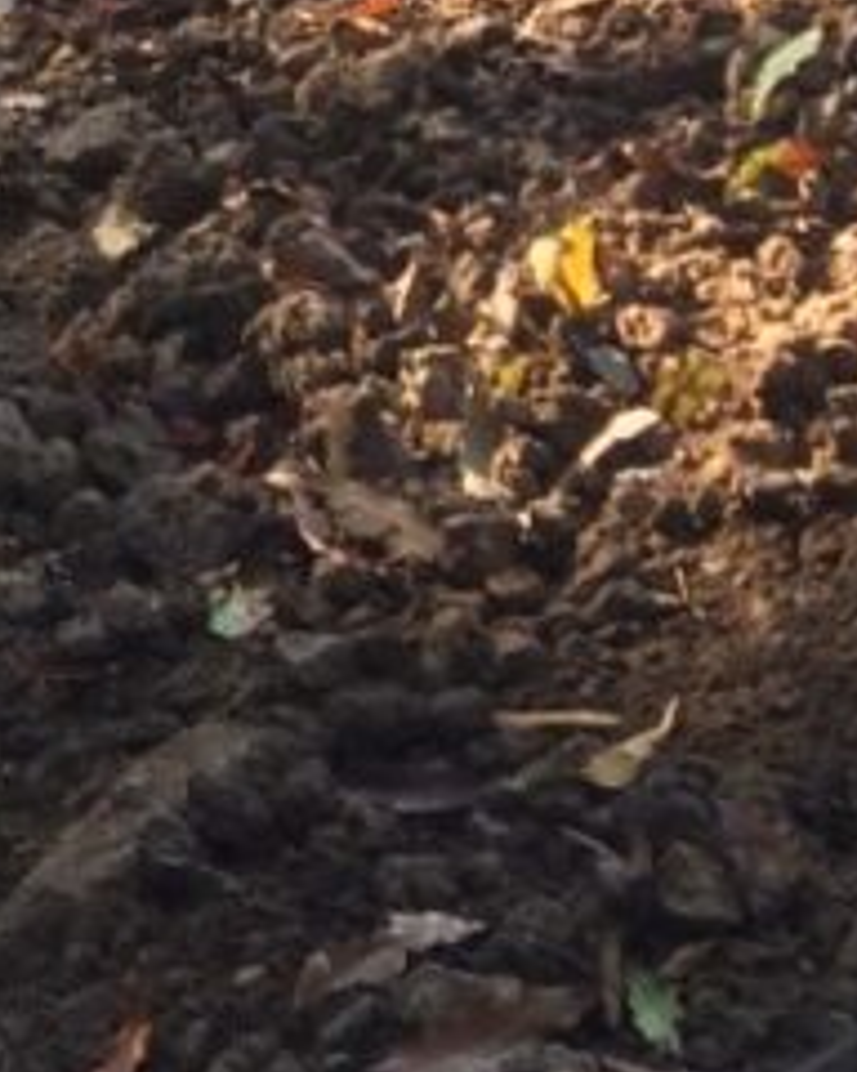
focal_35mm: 157
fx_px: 4978
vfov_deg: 11.5
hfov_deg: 8.9
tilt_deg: -12.7
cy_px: -797
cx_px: -1152
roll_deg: -1.7
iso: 40
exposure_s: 1/100
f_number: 2.2
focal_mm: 4.15
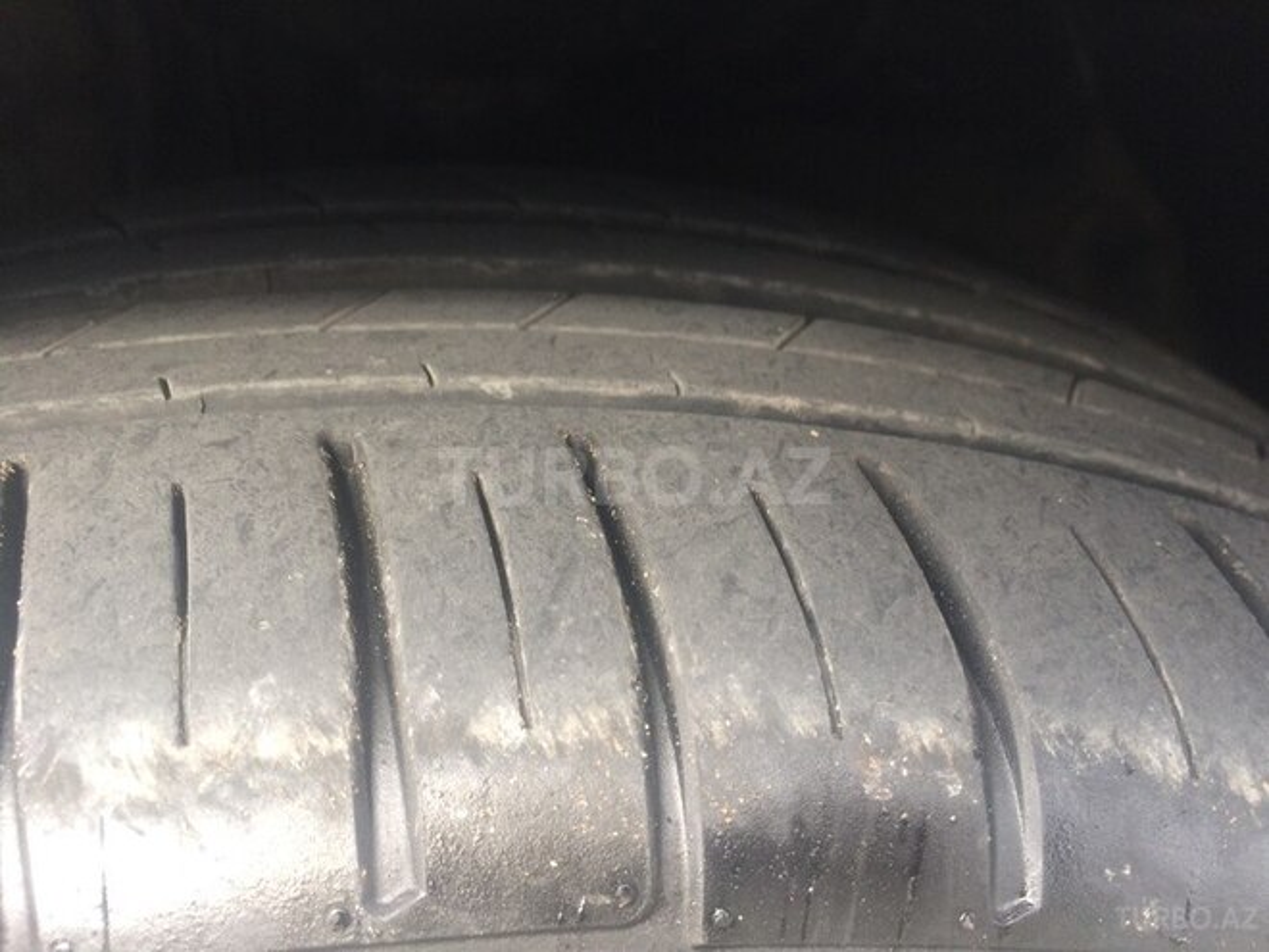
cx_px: 634
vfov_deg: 48.2
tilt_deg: -31.1
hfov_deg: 61.7
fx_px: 1063
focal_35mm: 29
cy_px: 476
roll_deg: +2.7
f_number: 2.2
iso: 64
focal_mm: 4.15
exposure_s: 1/100
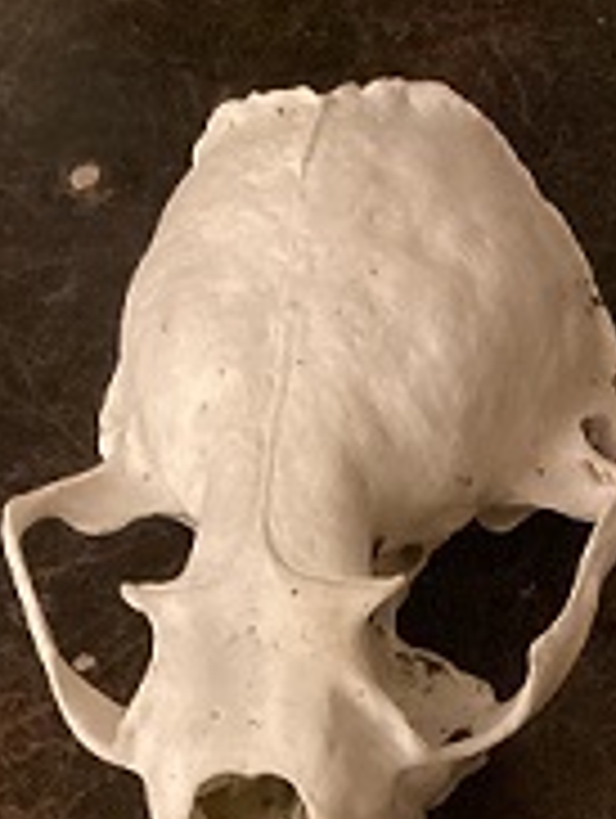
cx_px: 794
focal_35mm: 85
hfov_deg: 16.5
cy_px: 1066
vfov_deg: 20.9
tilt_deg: -64.7
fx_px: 2012
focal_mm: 3.3
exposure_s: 1/17
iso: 800
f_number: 2.4
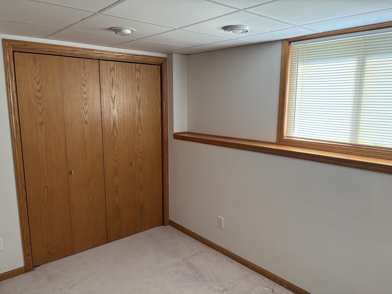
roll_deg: -0.3
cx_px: 196
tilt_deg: -9.3
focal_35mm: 26
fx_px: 294
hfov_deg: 67.3
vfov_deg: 53.1
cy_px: 147
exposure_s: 1/73
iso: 125
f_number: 1.6
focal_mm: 5.96
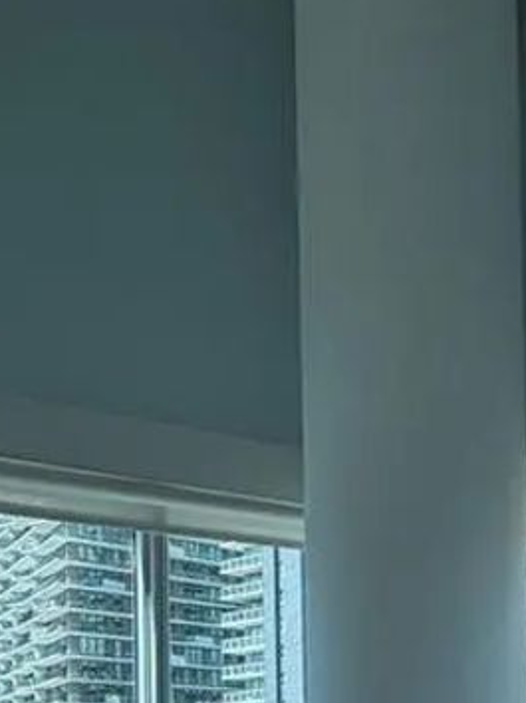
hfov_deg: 24.3
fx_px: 1095
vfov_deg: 31.6
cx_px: 645
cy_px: 772
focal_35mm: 54
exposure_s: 1/502
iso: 50
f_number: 2.2
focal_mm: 2.22
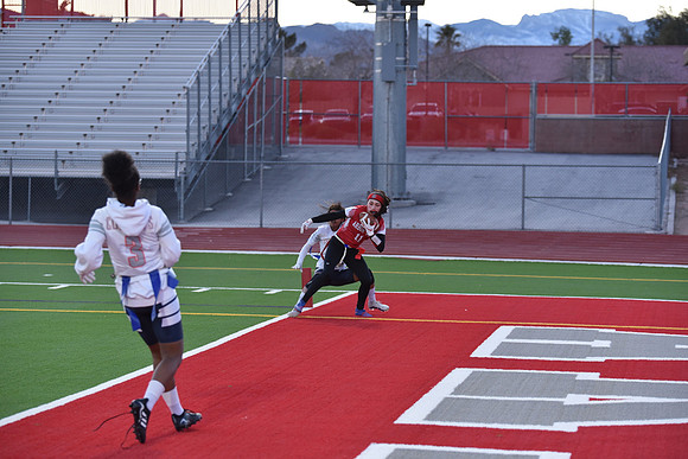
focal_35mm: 100
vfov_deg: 13.7
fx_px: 1911
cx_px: 344
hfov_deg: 20.4
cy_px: 230
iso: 800
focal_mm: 100
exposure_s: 1/500
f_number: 2.8
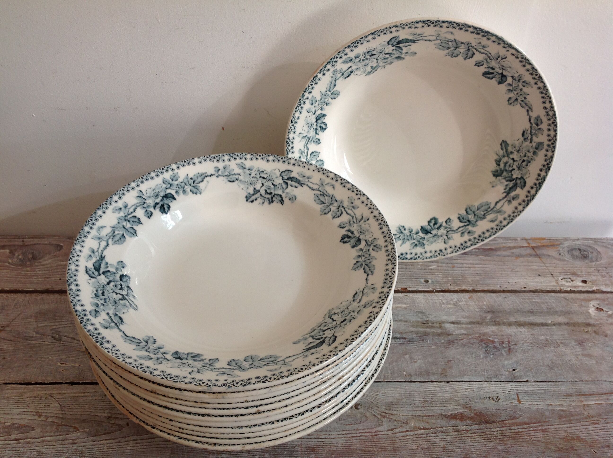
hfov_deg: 52.7
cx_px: 306
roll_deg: -1.9
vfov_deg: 40.6
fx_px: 619
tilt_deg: -40.9
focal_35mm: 35
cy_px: 229
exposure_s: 1/20
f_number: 2.4
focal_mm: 4.28
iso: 50
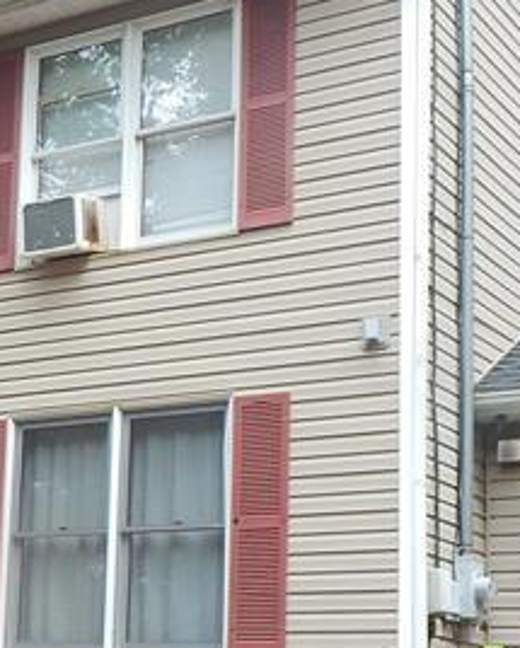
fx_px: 1575
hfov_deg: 18.3
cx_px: -5
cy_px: 469
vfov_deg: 23.1
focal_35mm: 82
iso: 125
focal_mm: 4
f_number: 3
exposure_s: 1/125
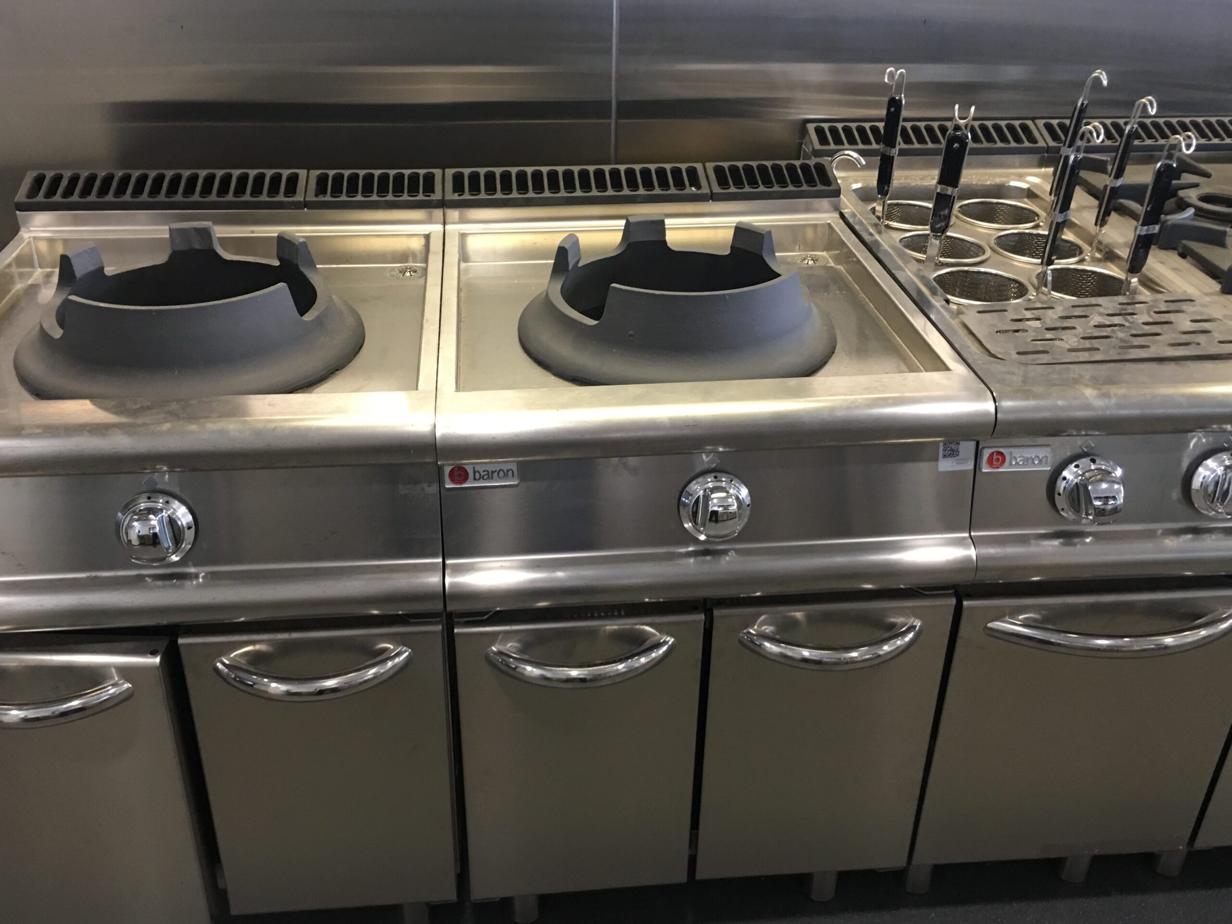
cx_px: 616
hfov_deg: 61.7
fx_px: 1032
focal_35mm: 29
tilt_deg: -29.4
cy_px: 462
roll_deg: -0.8
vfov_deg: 48.2
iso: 80
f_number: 2.2
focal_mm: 4.15
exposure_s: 1/17
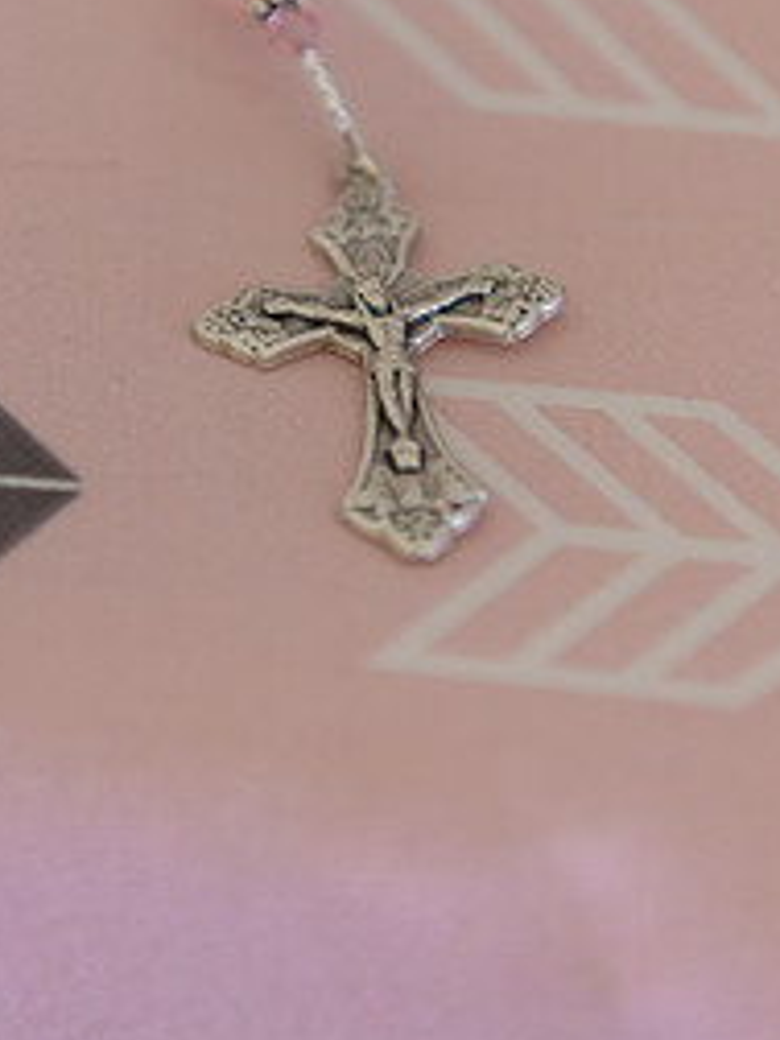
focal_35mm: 155
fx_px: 4657
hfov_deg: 9.6
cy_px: 303
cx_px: 310
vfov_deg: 12.7
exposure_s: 1/125
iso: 1600
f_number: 3.2
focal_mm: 70
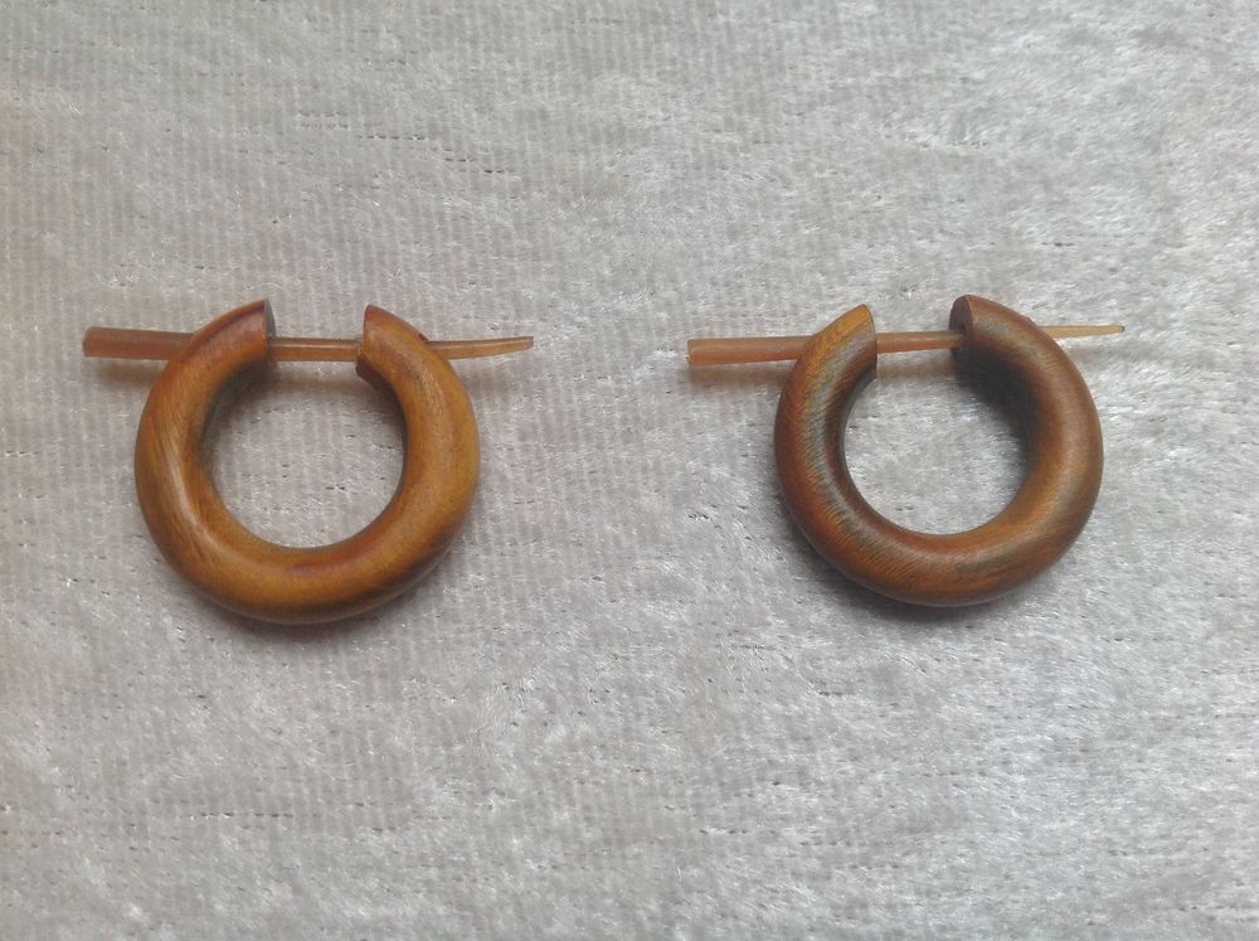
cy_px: 470
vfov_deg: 40.6
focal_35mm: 35
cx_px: 630
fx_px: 1271
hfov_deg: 52.7
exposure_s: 1/120
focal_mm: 4.28
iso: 64
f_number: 2.4
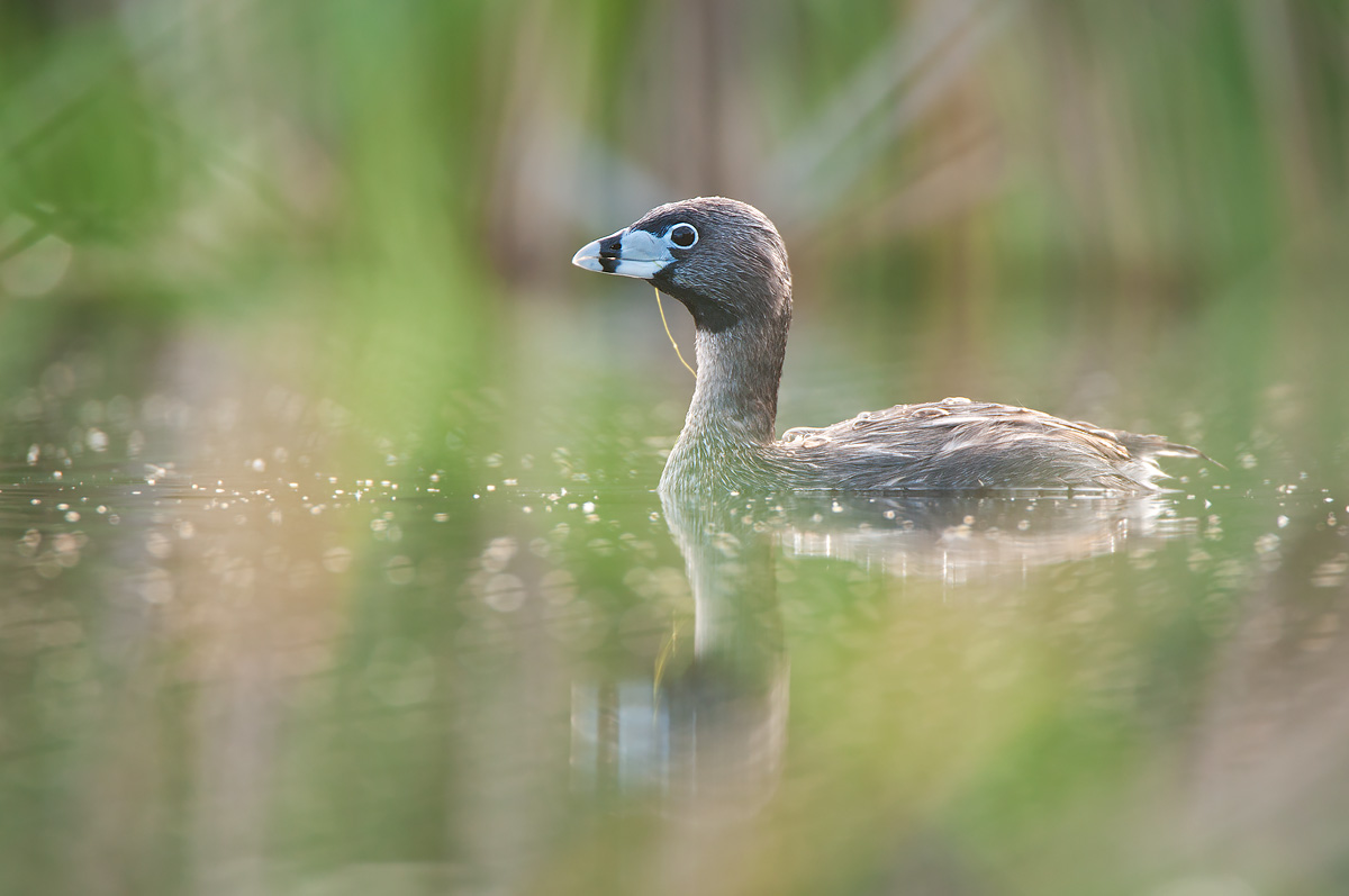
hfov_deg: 2.3
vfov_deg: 1.5
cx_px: 674
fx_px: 33684
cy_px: 448
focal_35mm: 900
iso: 320
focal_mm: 600
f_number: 7.1
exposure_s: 1/160
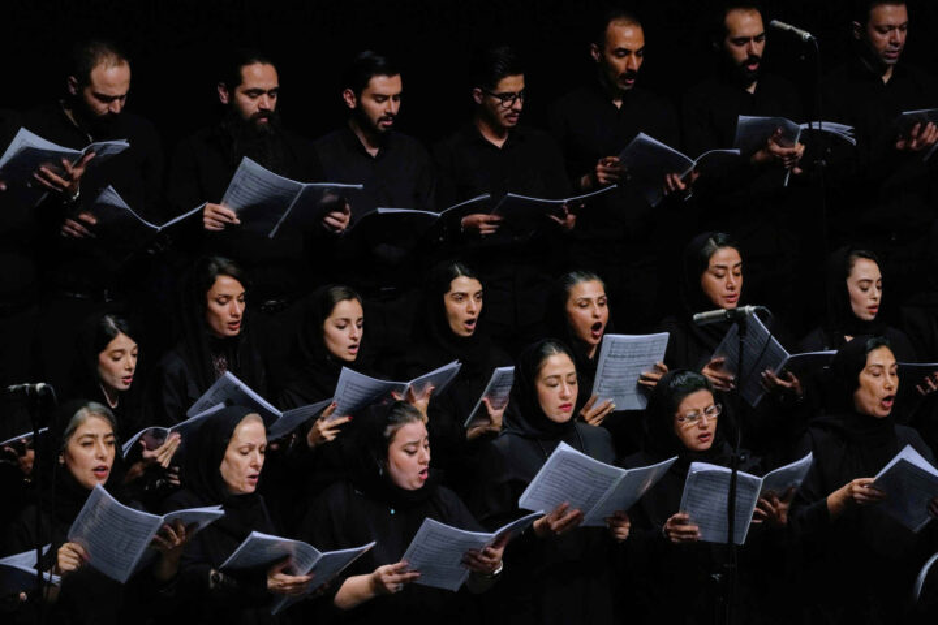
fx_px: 5758
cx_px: 469
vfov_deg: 6.2
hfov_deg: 9.3
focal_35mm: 221
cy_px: 312
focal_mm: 221
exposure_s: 1/400
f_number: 5.6
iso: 4000
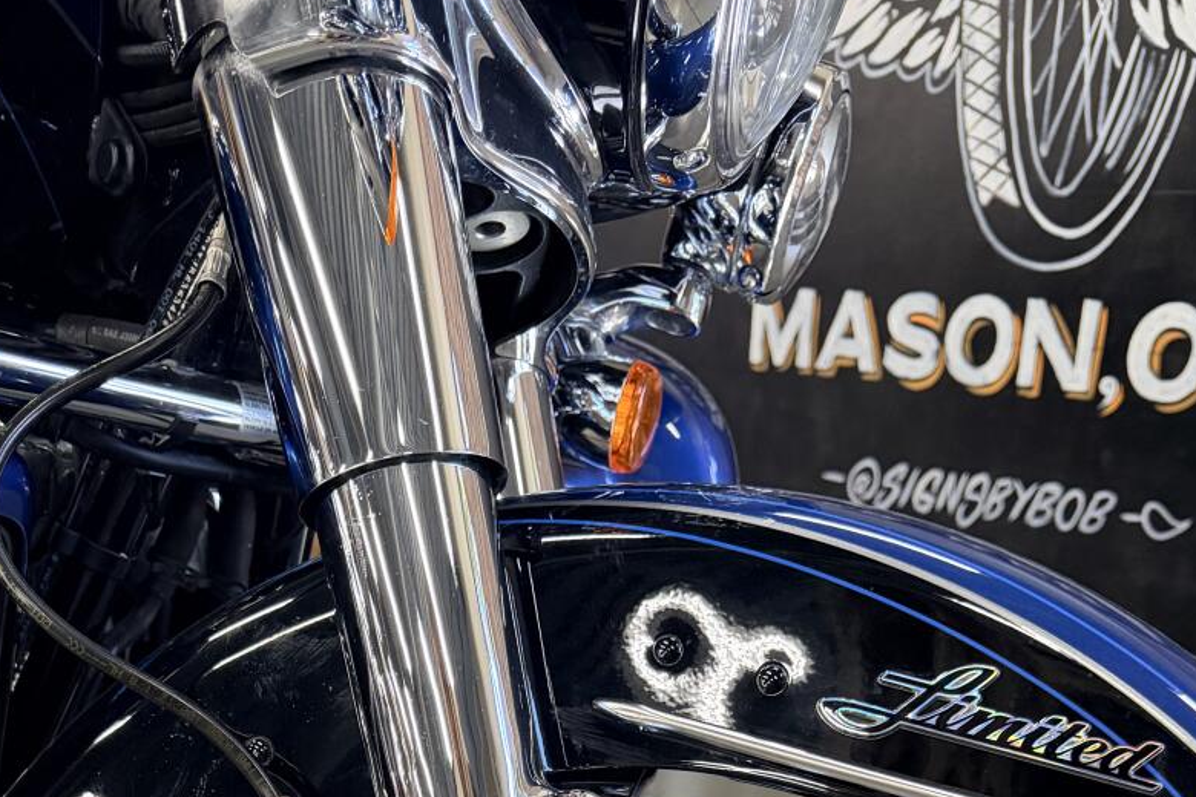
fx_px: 1595
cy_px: 1125
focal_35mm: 48
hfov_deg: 41.1
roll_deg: -2.5
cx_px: 571
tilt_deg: -28.0
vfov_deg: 23.6
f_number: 1.78
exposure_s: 1/120
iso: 400
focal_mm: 6.76
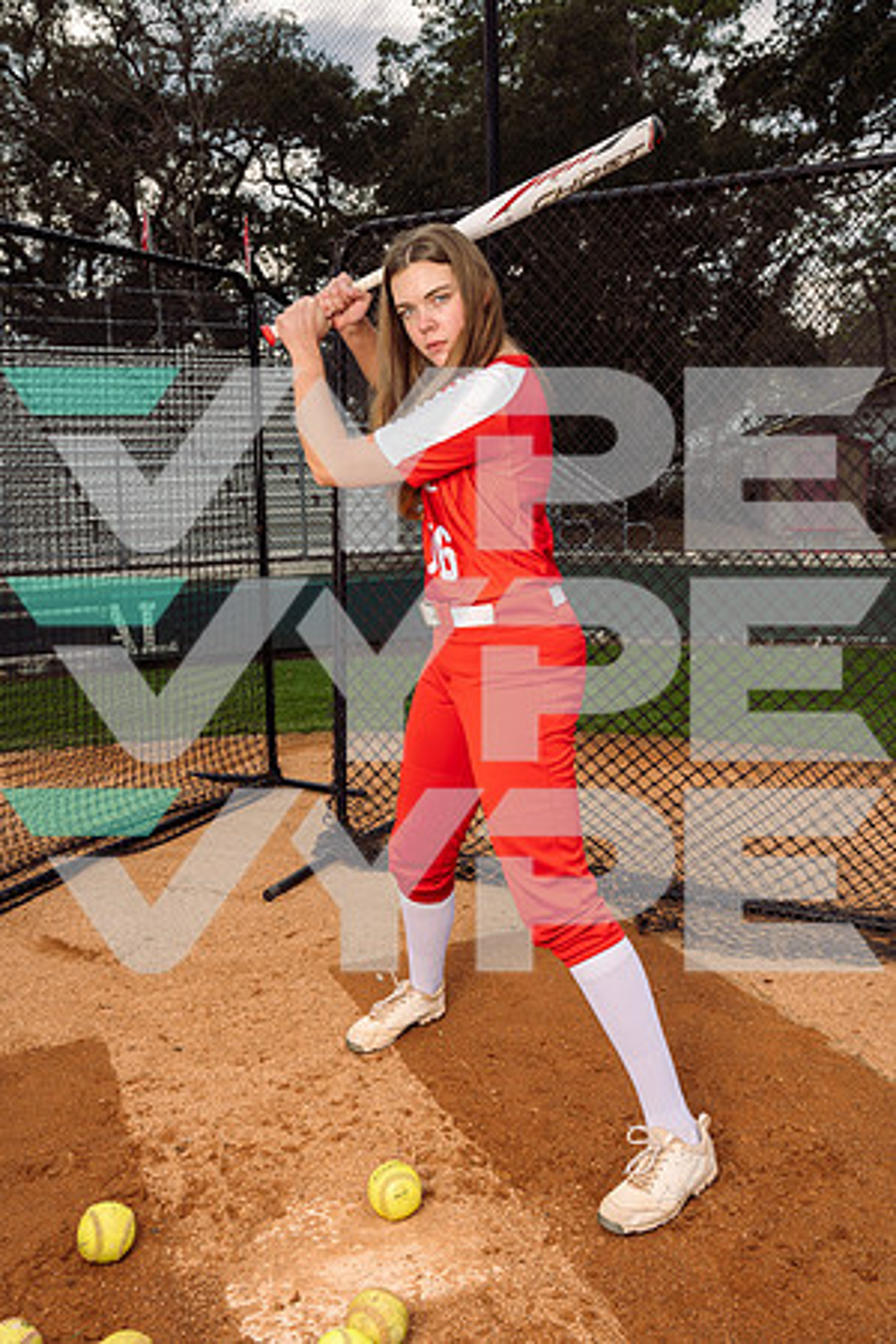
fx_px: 1157
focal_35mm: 31
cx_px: 448
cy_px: 672
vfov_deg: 60.3
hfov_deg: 42.3
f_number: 9
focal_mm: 31
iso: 125
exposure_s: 1/160
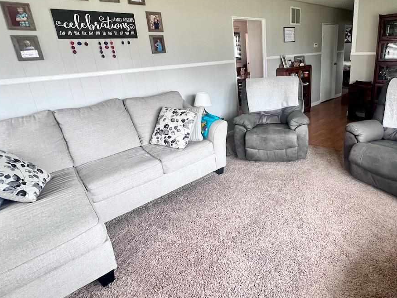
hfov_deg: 82.0
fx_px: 218
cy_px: 118
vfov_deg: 68.0
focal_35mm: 19
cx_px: 262
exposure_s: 1/90
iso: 250
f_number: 1.8
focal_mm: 1.57
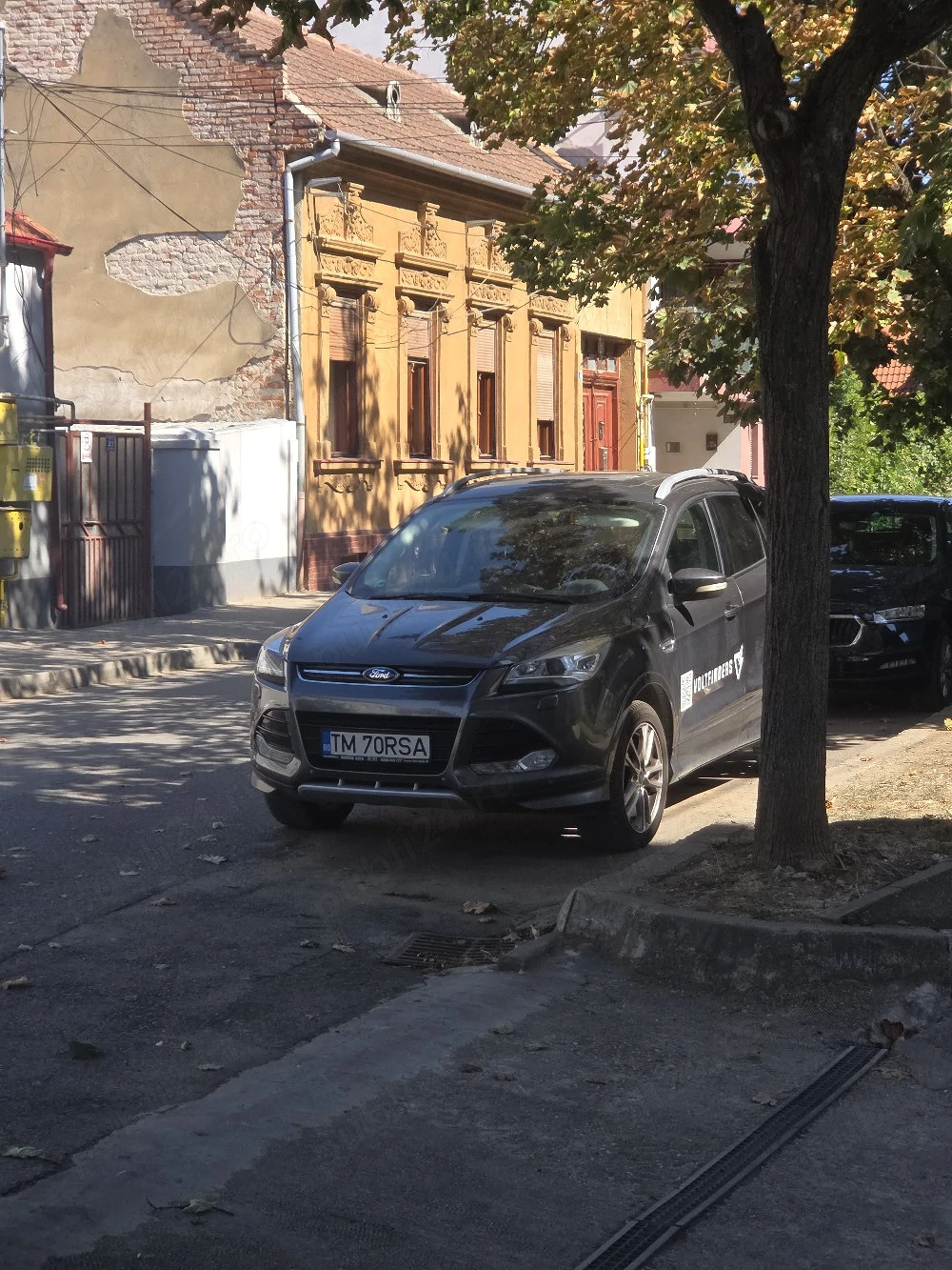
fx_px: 2530
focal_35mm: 69
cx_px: 476
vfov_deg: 28.2
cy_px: 635
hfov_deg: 21.3
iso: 25
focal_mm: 7
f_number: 2.4
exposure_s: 1/476
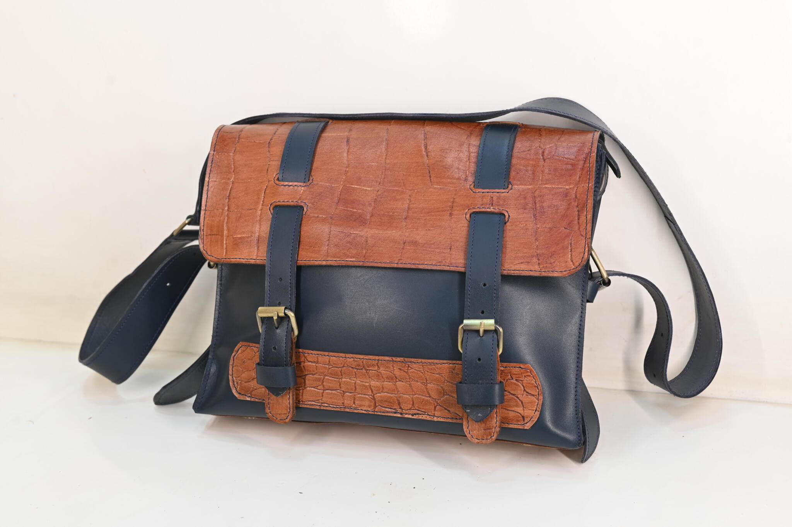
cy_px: 264
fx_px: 1099
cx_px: 396
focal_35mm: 50
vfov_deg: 27.0
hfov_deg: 39.6
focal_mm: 50
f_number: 6.3
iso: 800
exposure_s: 1/100
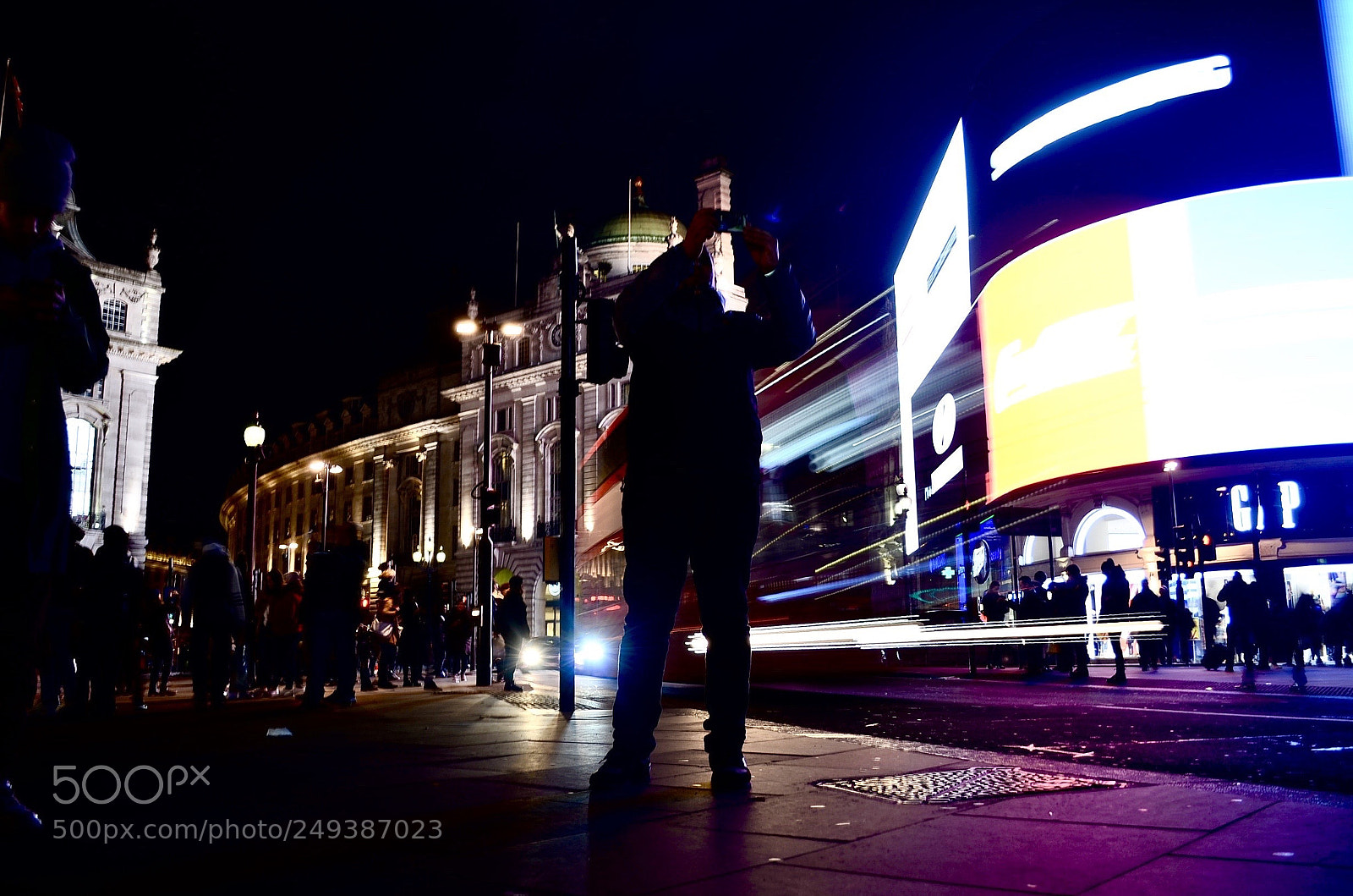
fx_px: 1237
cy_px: 448
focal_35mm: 33
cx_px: 676
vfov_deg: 39.8
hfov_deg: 57.3
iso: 100
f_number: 3.8
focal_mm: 22
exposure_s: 1/1.3
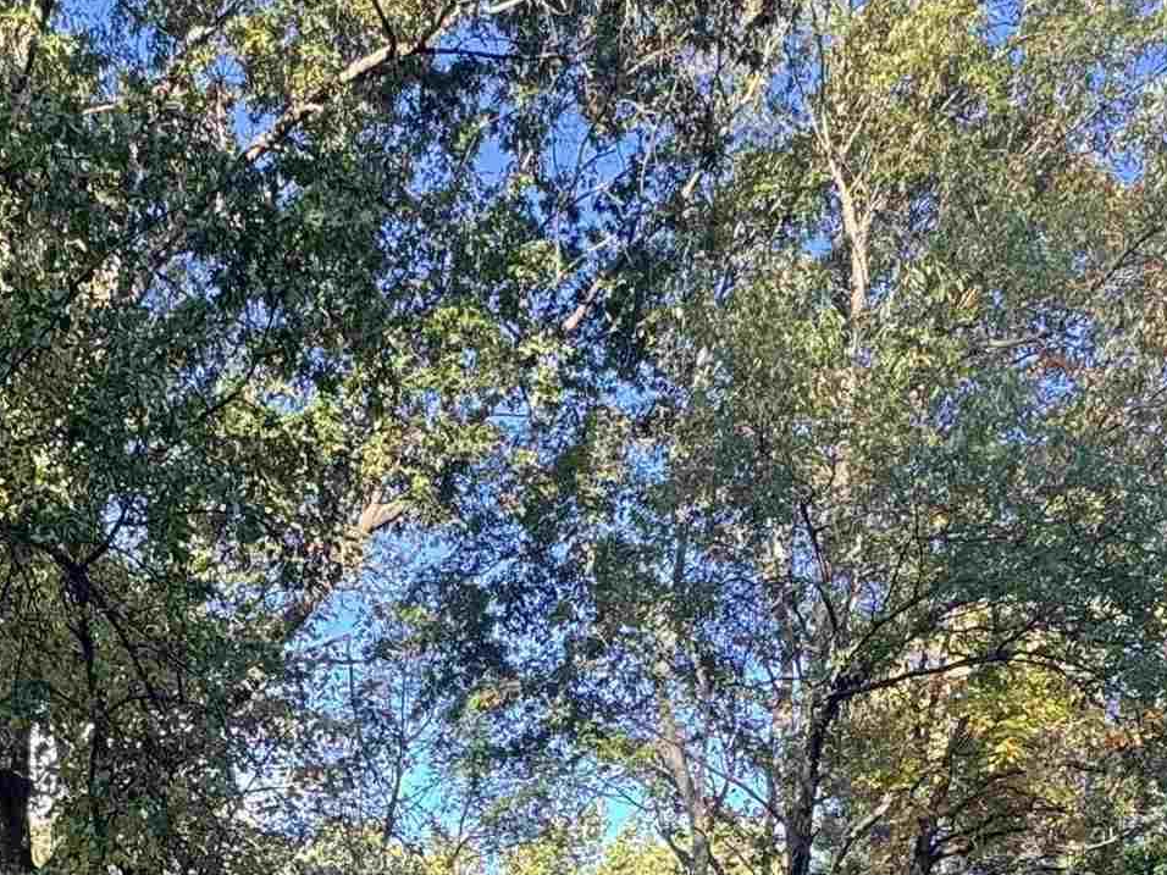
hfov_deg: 41.5
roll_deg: -1.3
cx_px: 382
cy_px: 1226
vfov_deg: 25.9
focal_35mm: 45
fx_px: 1517
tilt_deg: -0.8
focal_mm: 2.22
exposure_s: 1/99
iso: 50
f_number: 2.2
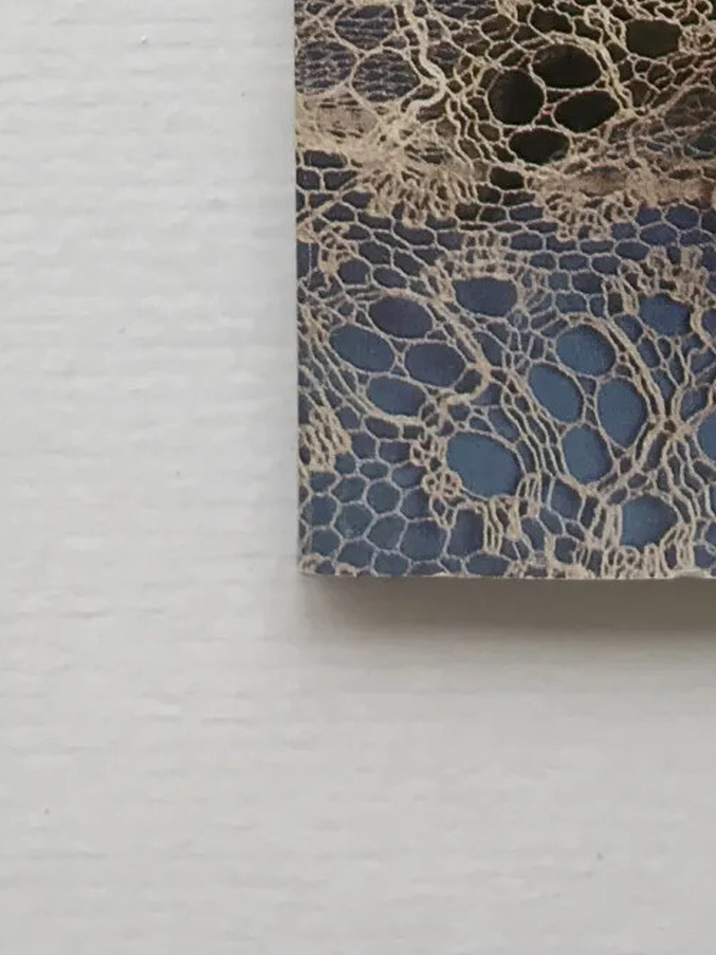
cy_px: -564
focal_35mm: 108
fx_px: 2979
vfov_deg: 16.3
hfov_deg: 13.3
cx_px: 906
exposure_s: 1/128
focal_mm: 3.99
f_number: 1.8
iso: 20
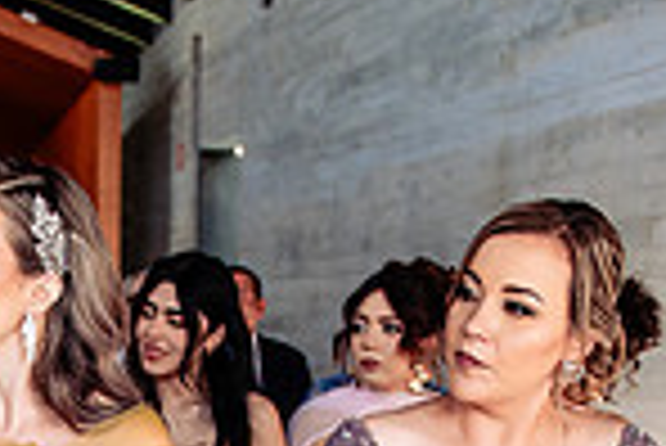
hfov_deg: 19.4
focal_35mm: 103
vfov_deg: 12.4
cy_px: 764
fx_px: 1907
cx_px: 40
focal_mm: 26
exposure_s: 1/400
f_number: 3.2
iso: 500
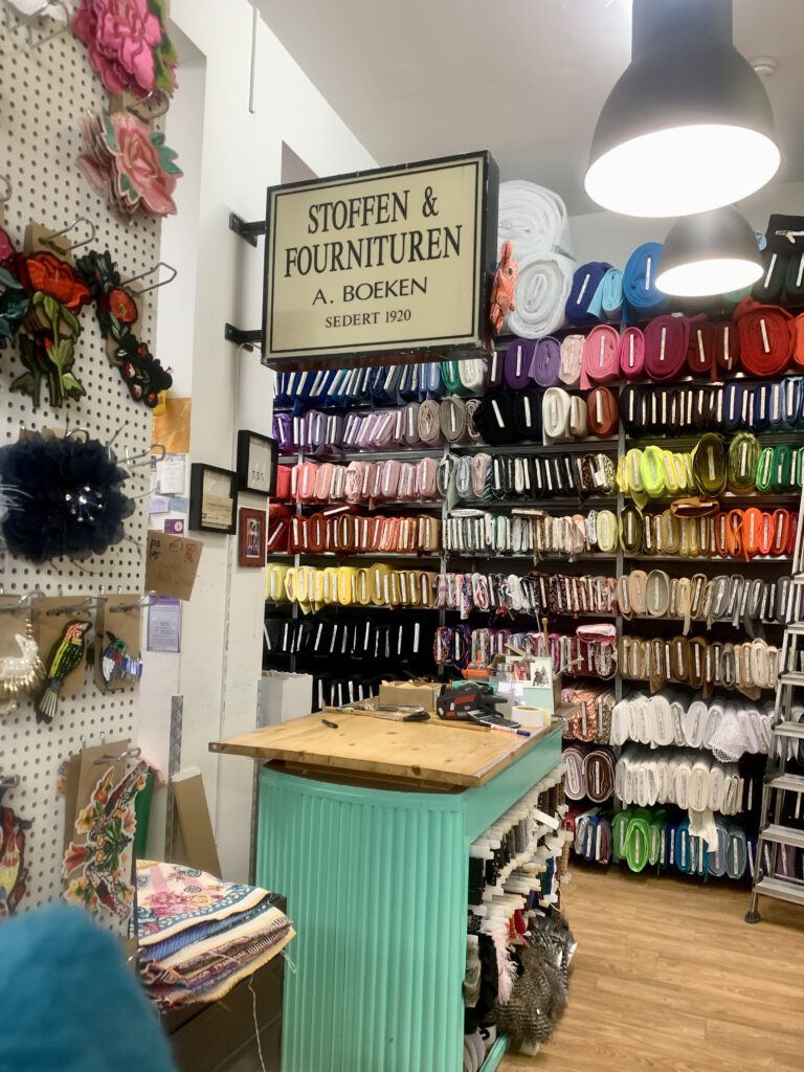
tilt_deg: +3.3
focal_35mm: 26
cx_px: 402
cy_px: 536
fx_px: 805
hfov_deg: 53.1
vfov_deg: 67.3
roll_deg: -1.8
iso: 125
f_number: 1.8
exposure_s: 1/50
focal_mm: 4.25
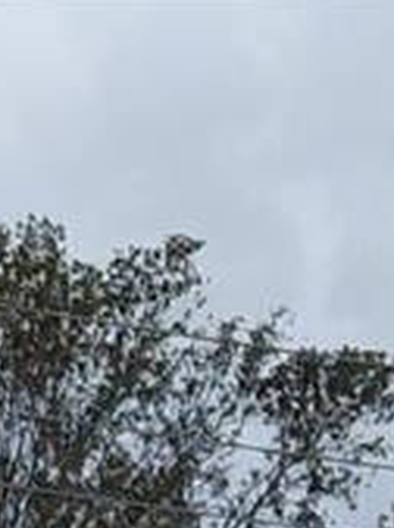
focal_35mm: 178
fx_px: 2712
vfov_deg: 8.3
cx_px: -338
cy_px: 1862
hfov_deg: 8.0
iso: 32
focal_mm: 4.69
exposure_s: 1/930
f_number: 1.8
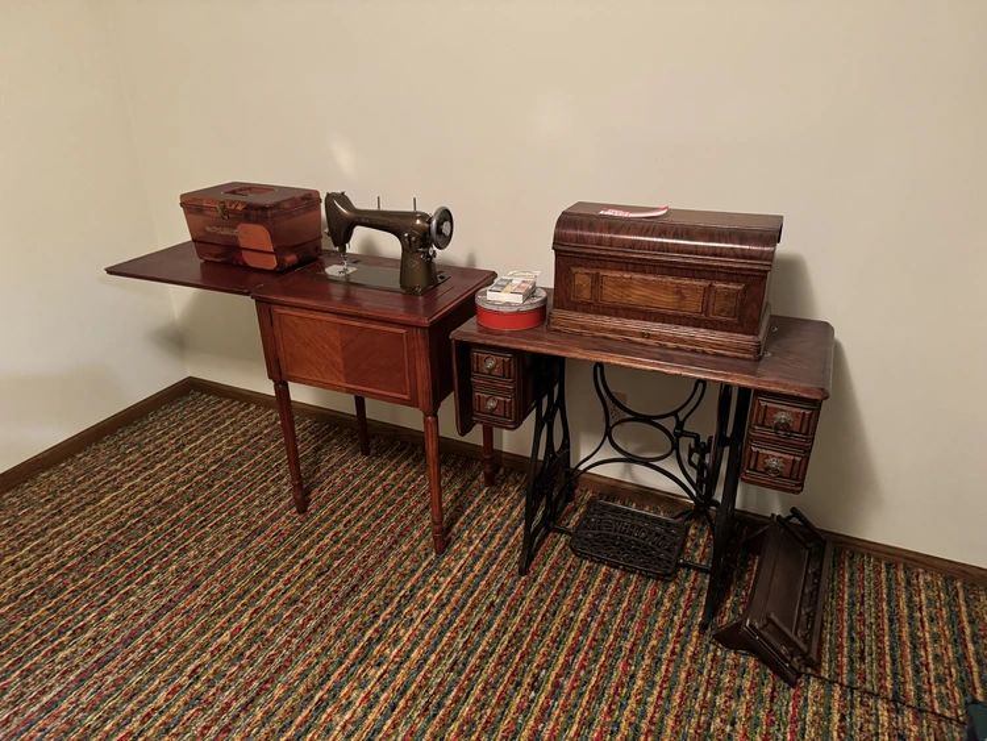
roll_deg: -1.5
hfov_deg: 71.6
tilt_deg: -23.6
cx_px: 494
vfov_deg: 56.8
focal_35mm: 24
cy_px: 370
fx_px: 685
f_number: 1.78
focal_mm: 6.76
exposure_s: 1/30
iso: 800
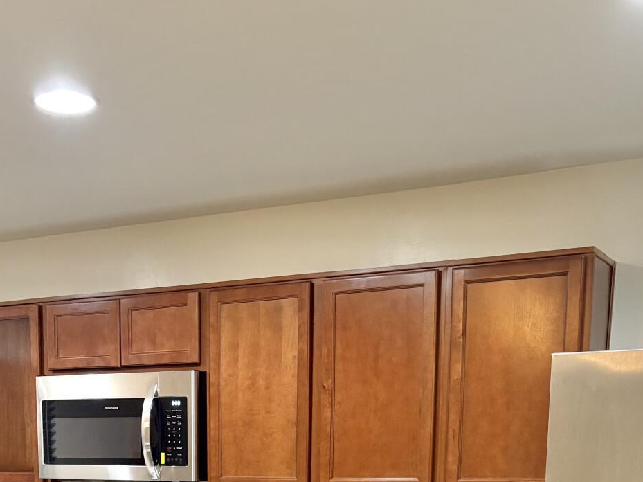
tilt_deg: -9.3
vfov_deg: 23.0
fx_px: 1040
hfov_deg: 34.2
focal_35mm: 56
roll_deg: +0.3
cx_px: 251
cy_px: 639
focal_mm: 5.96
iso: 400
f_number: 1.6
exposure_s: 1/60
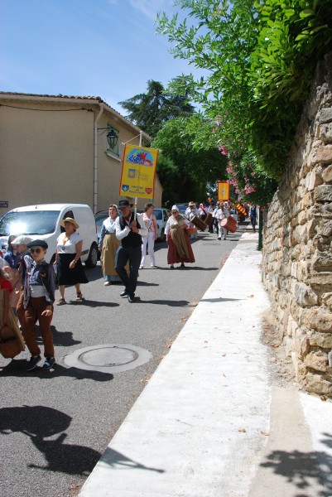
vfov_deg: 57.2
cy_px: 248
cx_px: 166
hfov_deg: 40.0
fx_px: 456
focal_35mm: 33
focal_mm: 22
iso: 100
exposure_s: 1/250
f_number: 8
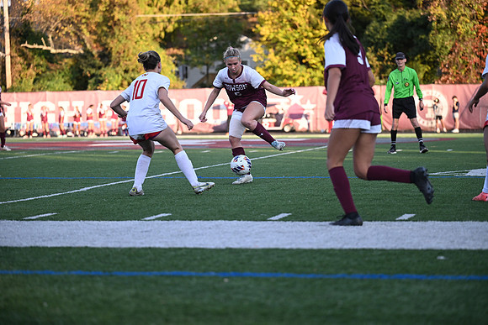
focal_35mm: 100
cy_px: 162
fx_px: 1356
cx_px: 244
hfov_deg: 20.4
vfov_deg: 13.7
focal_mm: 100
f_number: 2.8
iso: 1000
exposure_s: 1/2500
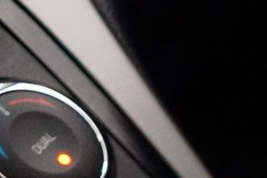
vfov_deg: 6.6
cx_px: 785
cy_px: 472
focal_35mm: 196
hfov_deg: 8.8
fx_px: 1454
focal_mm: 32
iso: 6400
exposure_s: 1/160
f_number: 4
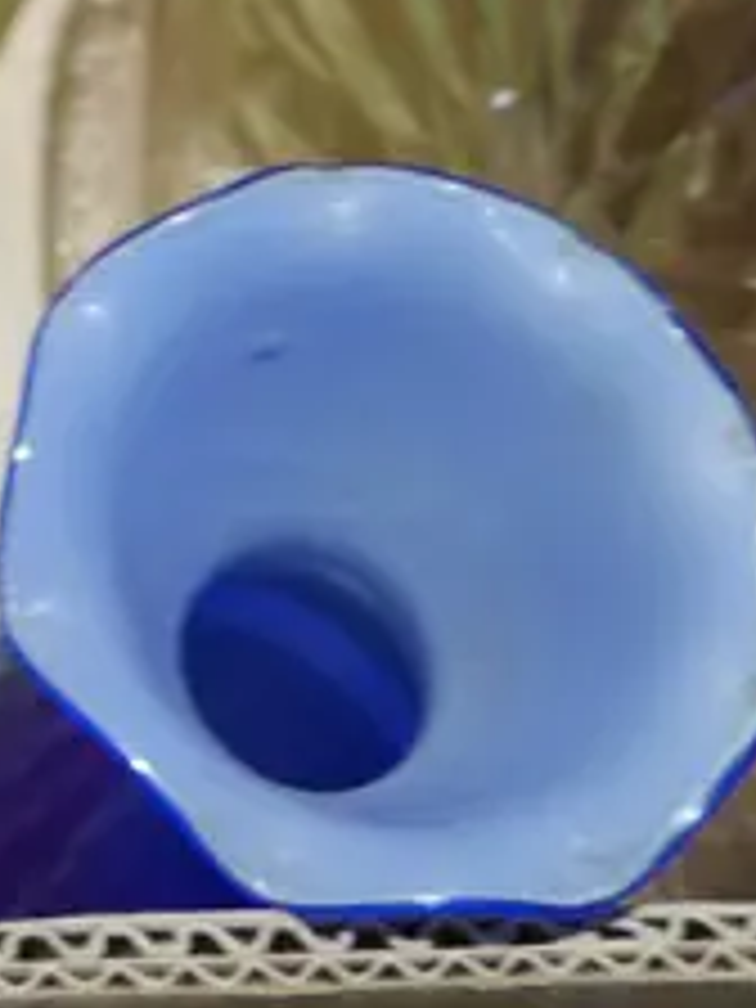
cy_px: -716
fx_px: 3989
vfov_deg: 13.2
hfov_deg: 9.9
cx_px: -826
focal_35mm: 137
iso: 250
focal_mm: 15
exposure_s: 1/60
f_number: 3.6
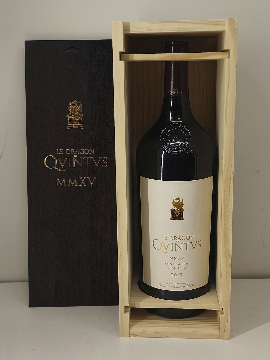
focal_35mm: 46
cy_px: 180
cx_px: 135
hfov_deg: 31.5
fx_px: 478
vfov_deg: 41.2
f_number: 1.65
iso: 100
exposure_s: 1/100
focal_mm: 6.14
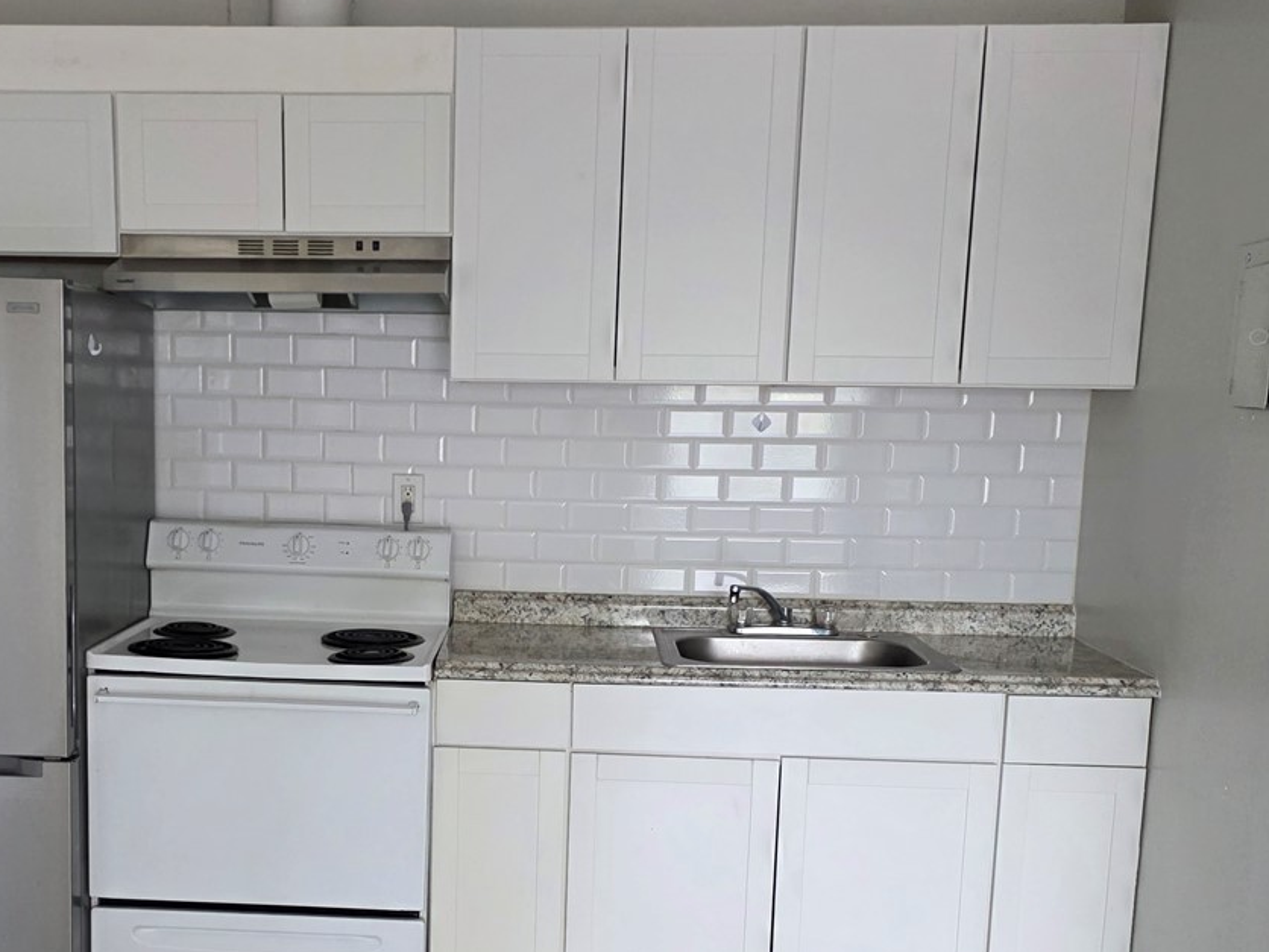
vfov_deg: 32.5
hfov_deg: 42.6
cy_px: 668
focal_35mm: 44
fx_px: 1613
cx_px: 469
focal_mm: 6.3
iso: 640
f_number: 1.7
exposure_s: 1/120
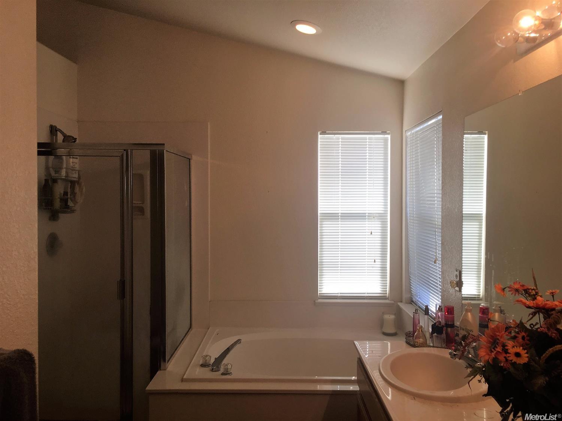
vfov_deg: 48.2
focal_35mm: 29
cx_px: 281
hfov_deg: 61.7
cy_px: 210
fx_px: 471
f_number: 2.2
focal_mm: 4.15
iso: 25
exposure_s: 1/60
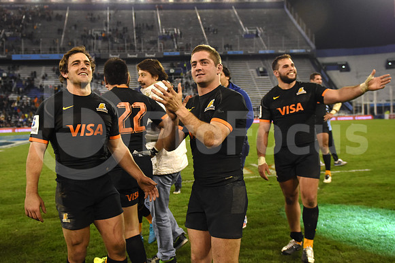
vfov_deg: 36.9
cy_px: 132
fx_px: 395
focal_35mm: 36
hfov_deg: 53.1
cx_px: 198
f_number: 2.8
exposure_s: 1/640
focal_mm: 24
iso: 2000
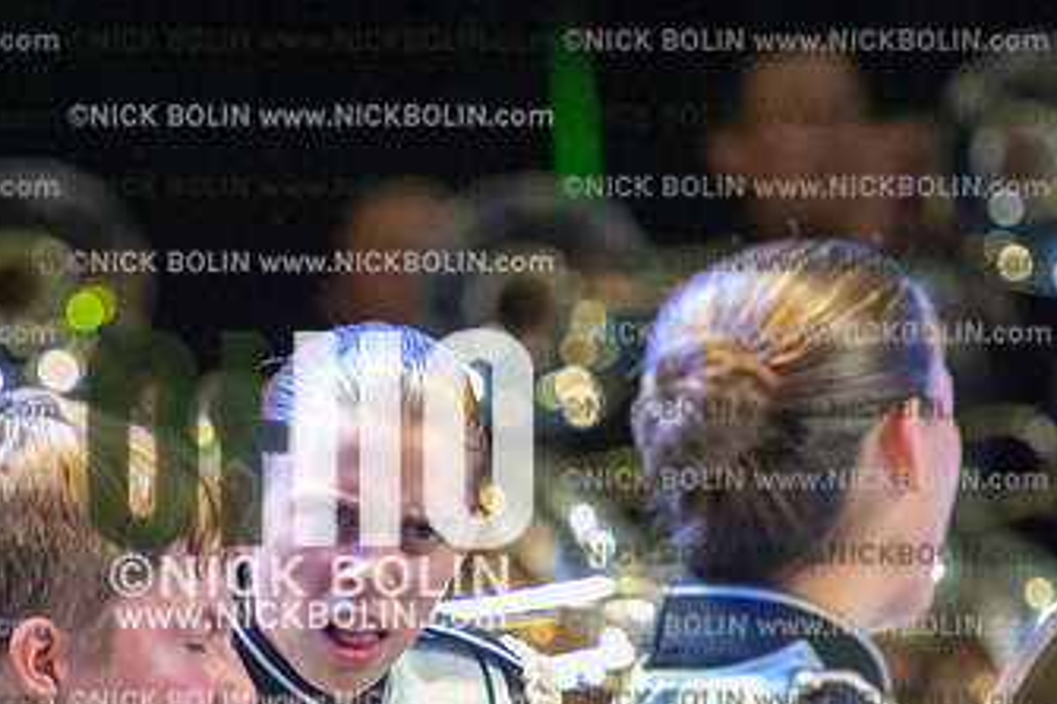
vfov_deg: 2.4
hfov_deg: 3.6
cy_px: 480
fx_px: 16786
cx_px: 309
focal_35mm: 572
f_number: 5.6
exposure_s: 1/320
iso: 8000
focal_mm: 330
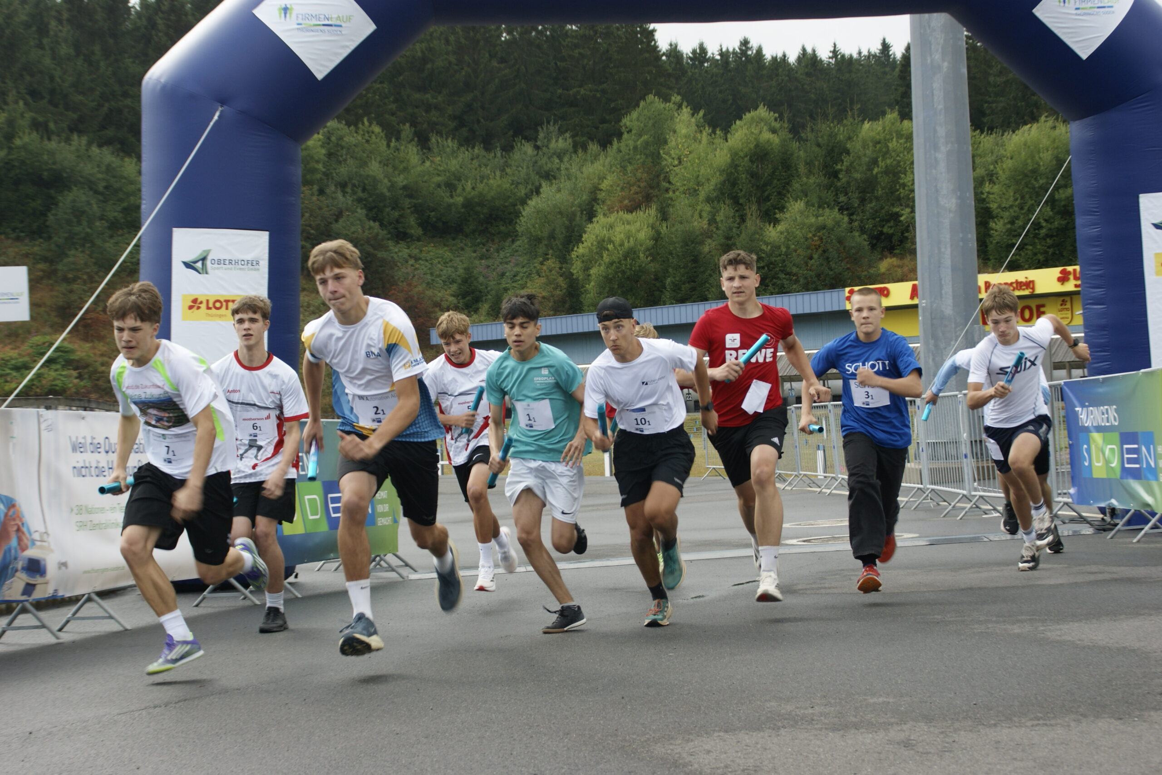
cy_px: 388
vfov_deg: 20.2
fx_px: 2179
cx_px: 581
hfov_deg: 29.9
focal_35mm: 68
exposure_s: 1/200
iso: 100
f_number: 6.3
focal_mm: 45
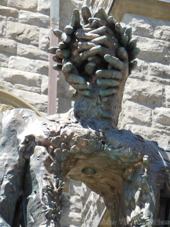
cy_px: 114
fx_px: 1257
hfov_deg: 7.7
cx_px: 85
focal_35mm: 192
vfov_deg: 10.3
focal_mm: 34
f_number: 5.6
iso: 125
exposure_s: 1/200
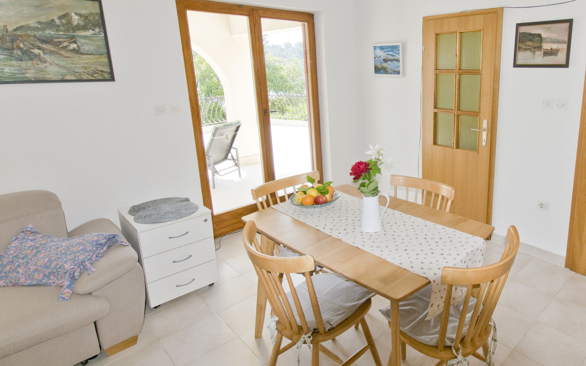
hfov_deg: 76.3
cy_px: 149
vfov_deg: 54.7
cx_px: 406
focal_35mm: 22
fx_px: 351
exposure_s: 1/125
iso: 180
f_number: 5.6
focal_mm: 10
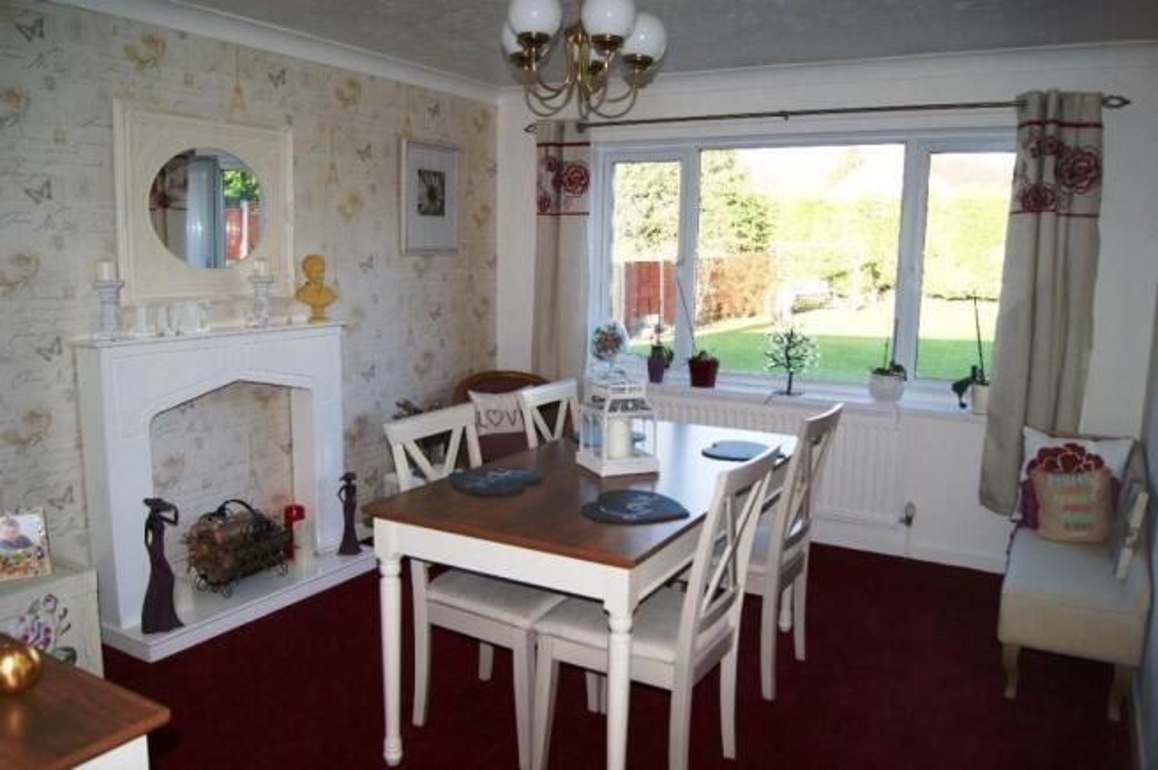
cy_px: 385
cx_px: 579
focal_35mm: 27
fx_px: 868
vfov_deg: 47.8
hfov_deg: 67.4
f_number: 4
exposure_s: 1/160
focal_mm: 18
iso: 320
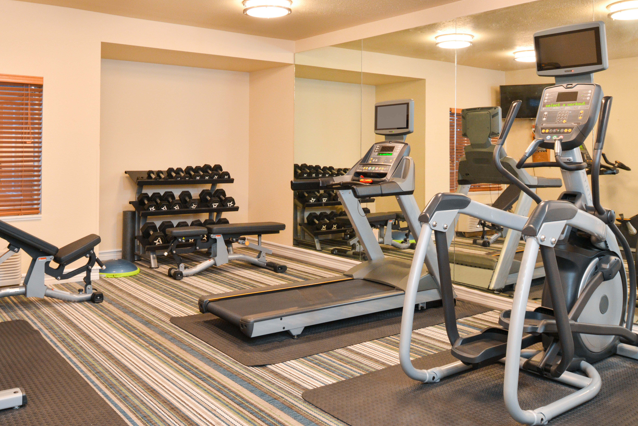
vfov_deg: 41.1
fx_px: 567
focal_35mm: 32
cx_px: 256
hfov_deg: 58.2
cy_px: 221
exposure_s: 1/5
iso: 640
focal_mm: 24
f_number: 9.5
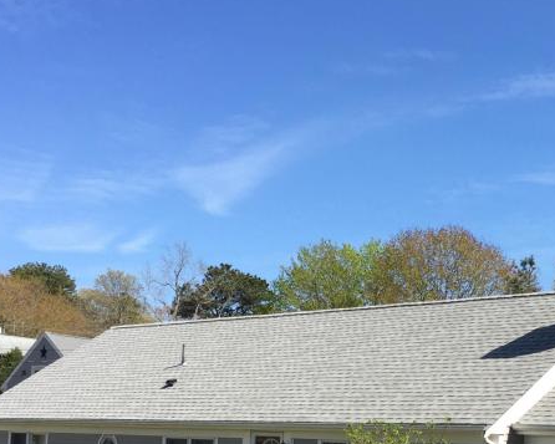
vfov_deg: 22.7
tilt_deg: +1.9
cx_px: 403
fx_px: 1068
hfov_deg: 28.8
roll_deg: -3.7
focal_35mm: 65
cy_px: 429
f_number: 2.2
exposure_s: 1/1364
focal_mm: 4.15
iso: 32
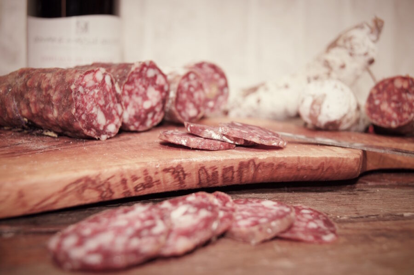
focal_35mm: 45
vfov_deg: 29.8
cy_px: 138
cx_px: 207
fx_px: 517
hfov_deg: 43.6
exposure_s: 1/60
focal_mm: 30
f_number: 4.5
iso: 200
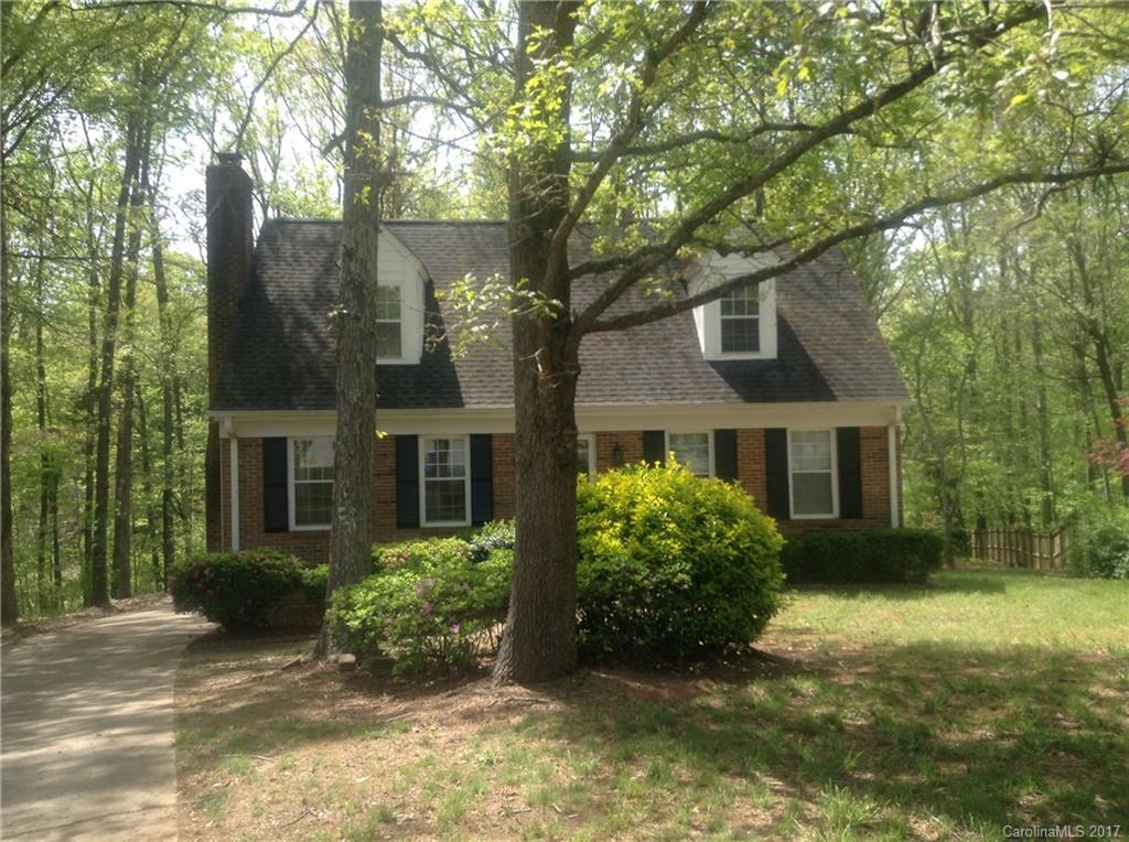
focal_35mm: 33
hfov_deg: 55.4
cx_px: 564
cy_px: 421
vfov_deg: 42.8
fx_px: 1074
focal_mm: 3.3
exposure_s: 1/235
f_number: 2.4
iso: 25
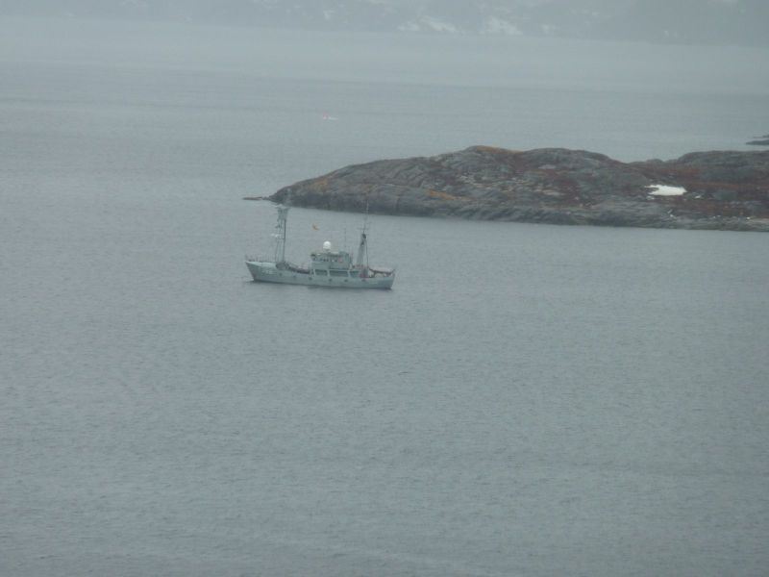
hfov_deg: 6.6
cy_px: 288
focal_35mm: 300
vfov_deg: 5.0
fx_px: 6665
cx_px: 384
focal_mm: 49.2
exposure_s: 1/125
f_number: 4.9
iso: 80
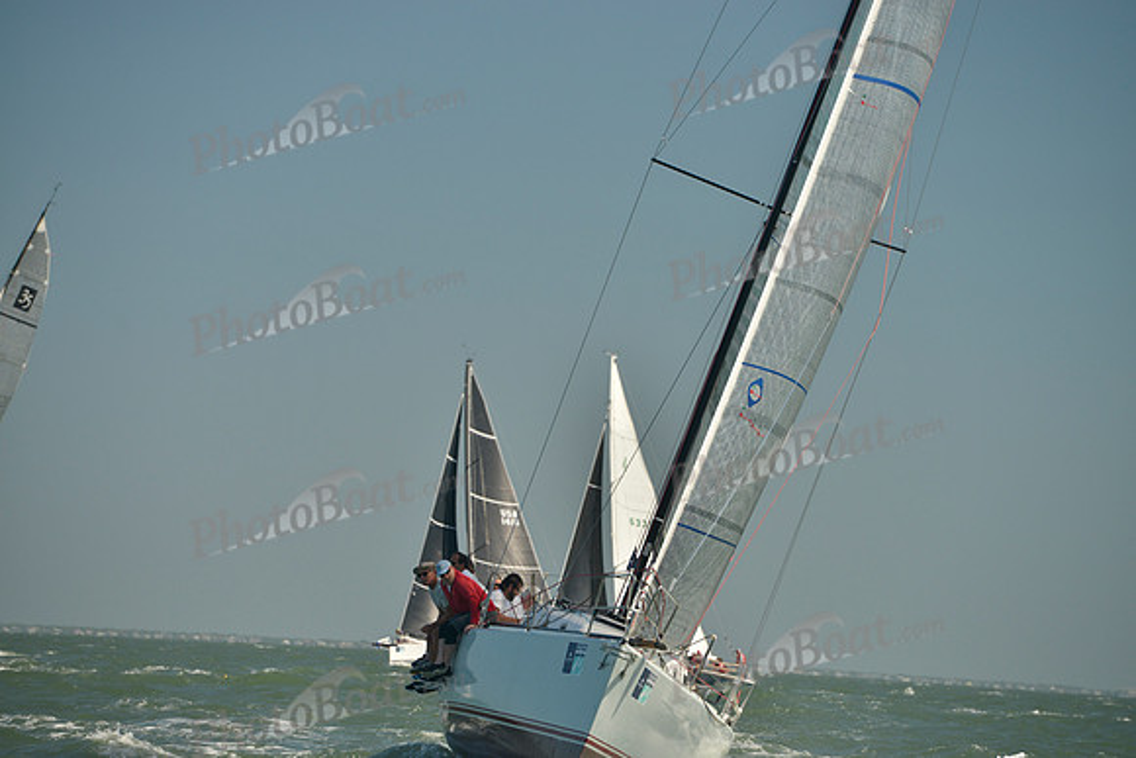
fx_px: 5839
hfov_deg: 11.1
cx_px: 568
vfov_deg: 7.4
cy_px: 379
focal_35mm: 185
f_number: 7.1
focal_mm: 185
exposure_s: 1/1000
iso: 280
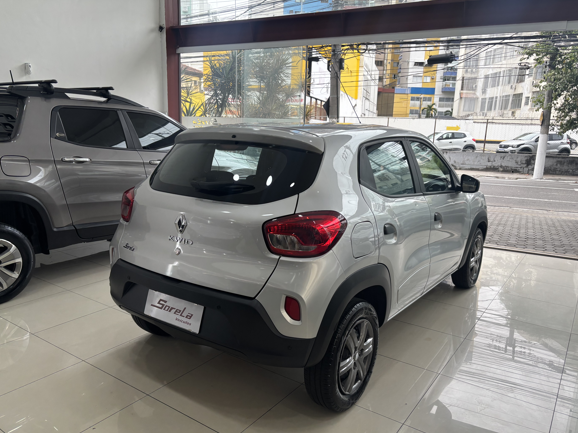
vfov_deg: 51.3
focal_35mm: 27
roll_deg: -1.3
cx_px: 288
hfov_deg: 65.3
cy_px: 222
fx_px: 451
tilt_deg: -12.6
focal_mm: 5.96
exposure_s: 1/120
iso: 100
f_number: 1.6
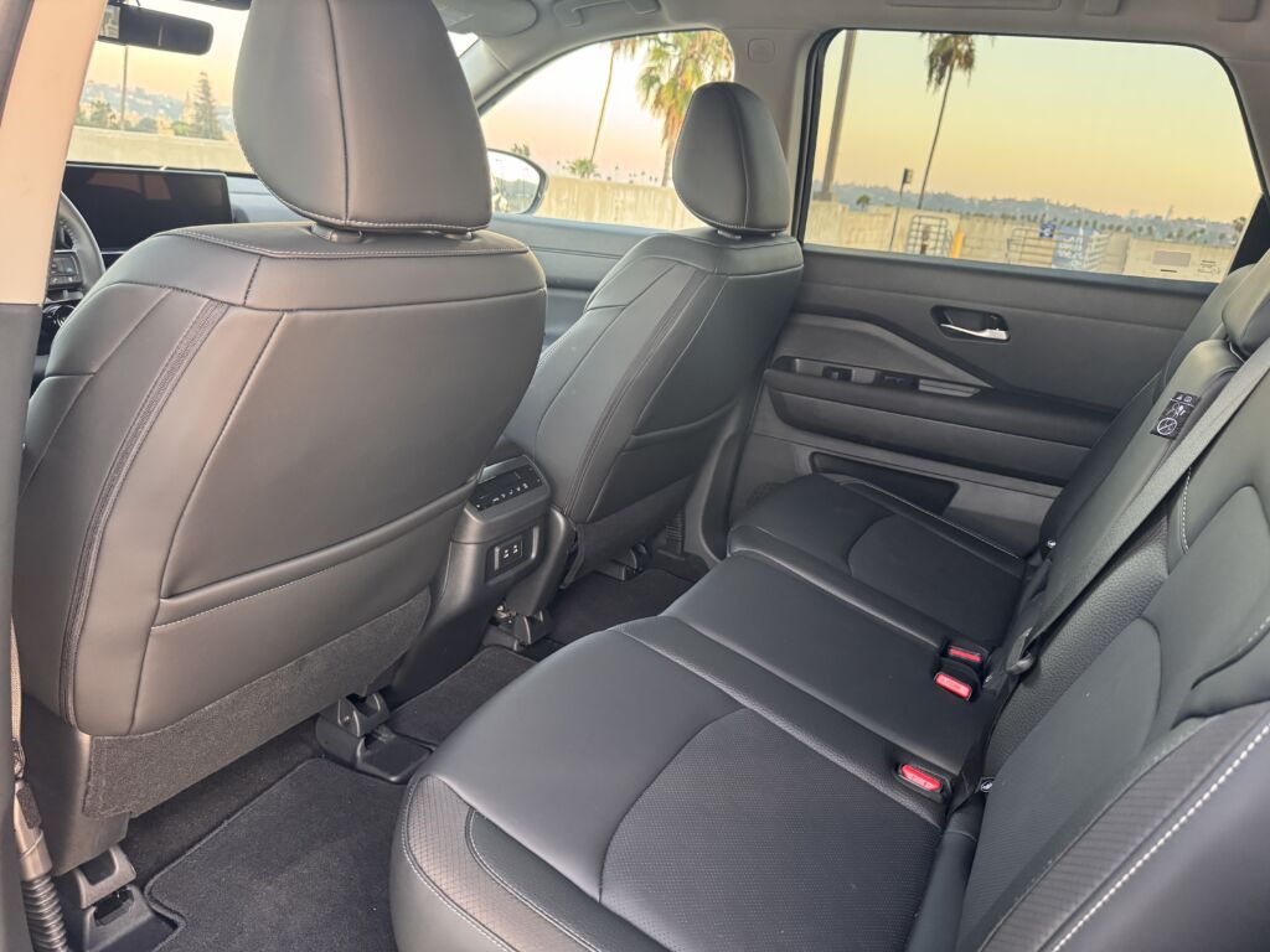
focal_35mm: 24
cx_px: 635
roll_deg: -6.5
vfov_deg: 56.8
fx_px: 881
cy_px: 476
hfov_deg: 71.6
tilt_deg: -19.0
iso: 640
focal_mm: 6.76
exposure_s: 1/60
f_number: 1.78
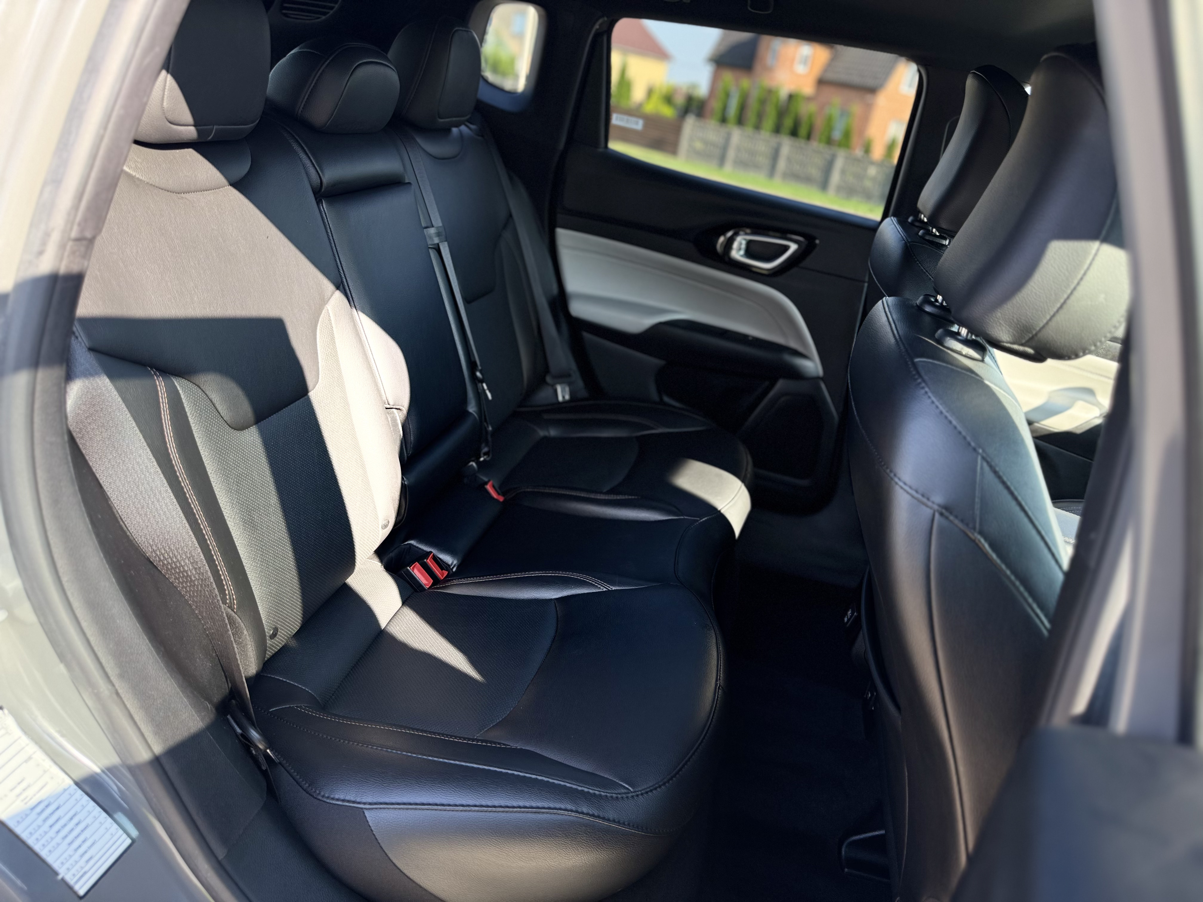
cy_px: 451
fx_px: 834
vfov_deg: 56.8
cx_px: 602
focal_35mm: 24
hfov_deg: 71.6
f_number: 1.78
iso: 80
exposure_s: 1/309
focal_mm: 6.76
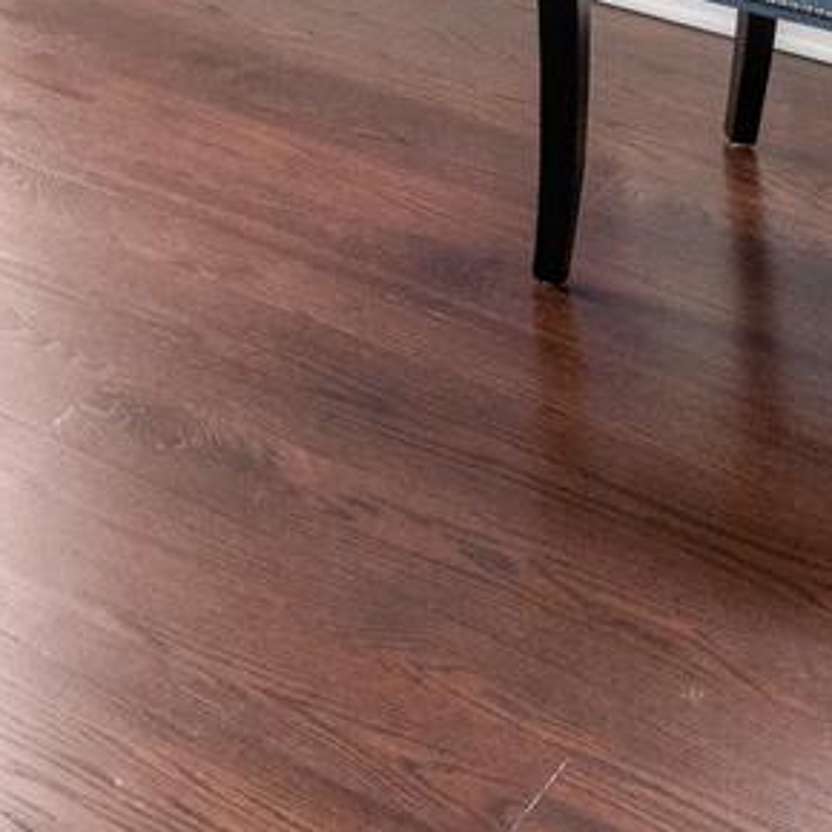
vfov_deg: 15.8
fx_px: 2284
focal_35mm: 84
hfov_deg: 18.4
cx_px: -399
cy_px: -879
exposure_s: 1/60
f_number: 8
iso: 800
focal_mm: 14
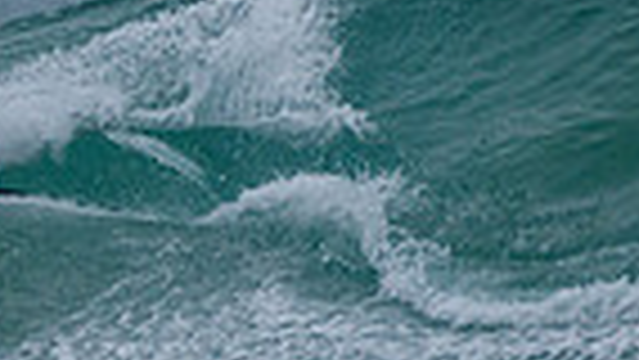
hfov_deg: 0.8
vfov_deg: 0.5
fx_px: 44460
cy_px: 187
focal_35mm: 2623
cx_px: -526
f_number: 5.6
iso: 450
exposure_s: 1/2000
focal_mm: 500
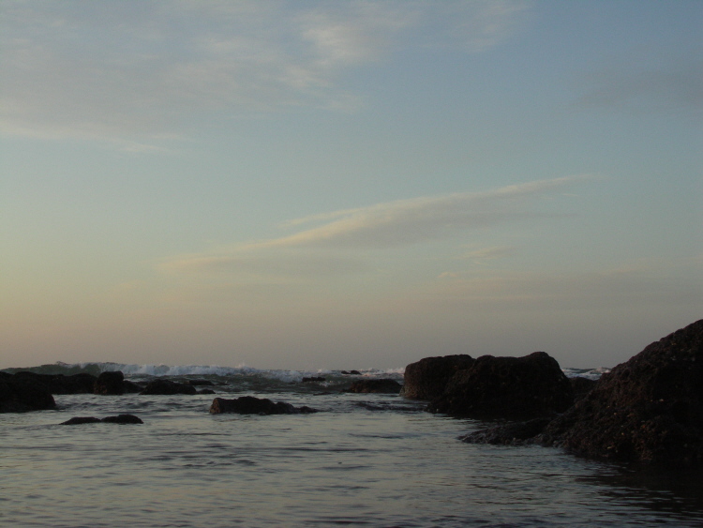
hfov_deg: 20.4
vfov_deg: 15.4
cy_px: 264
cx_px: 352
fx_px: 1950
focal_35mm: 96
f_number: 9
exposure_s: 1/60
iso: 200
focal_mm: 24.7
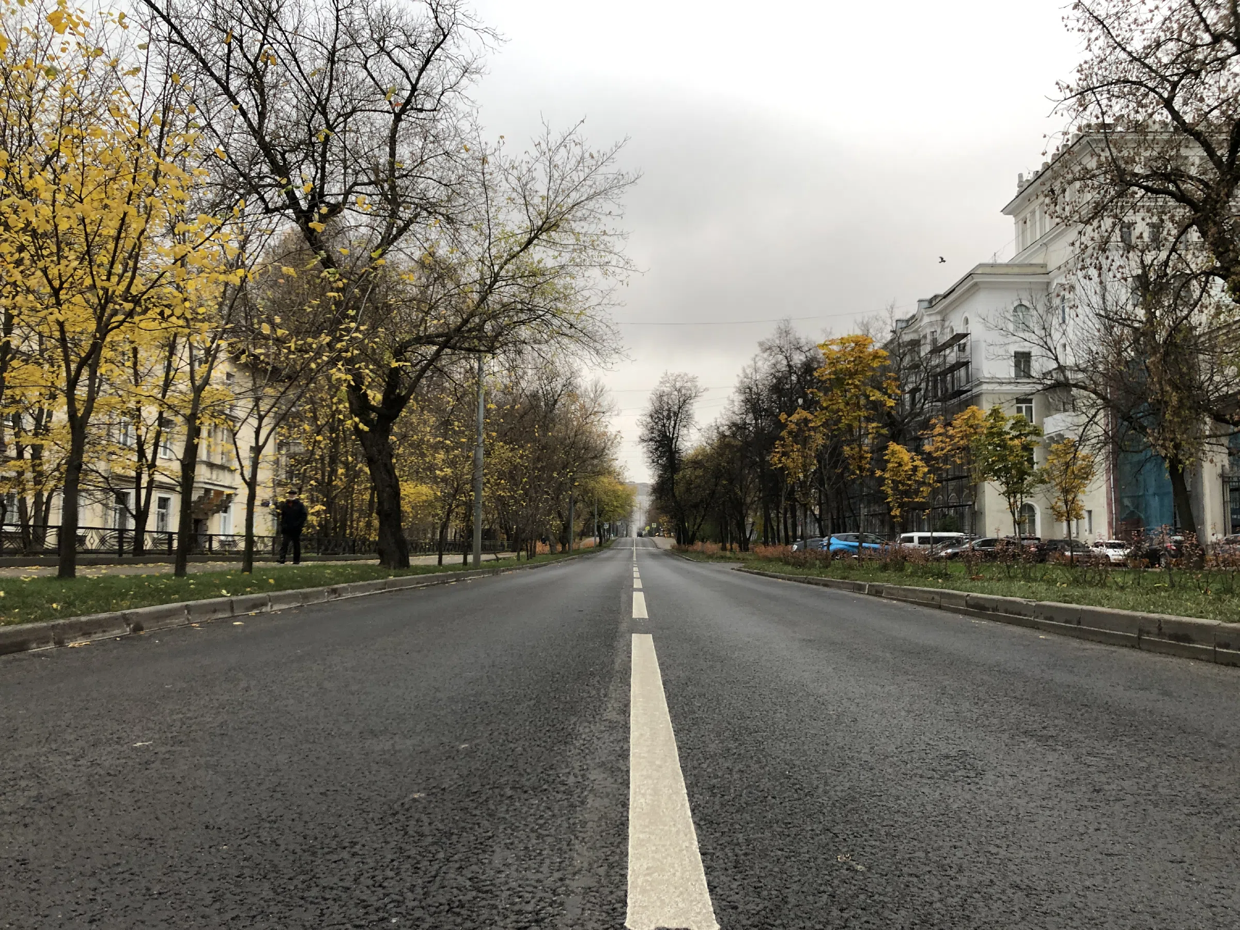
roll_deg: -0.4
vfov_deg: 49.7
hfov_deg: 63.4
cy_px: 465
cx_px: 620
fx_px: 1003
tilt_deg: +5.4
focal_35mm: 28
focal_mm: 4
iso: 25
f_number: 1.8
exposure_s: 1/30
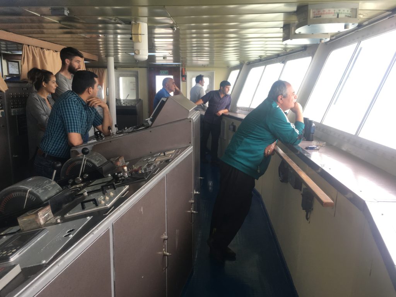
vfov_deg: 48.2
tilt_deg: -11.0
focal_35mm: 29
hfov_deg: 61.7
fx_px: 332
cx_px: 198
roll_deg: -1.7
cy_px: 148
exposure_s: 1/50
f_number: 2.2
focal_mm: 4.15
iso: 32
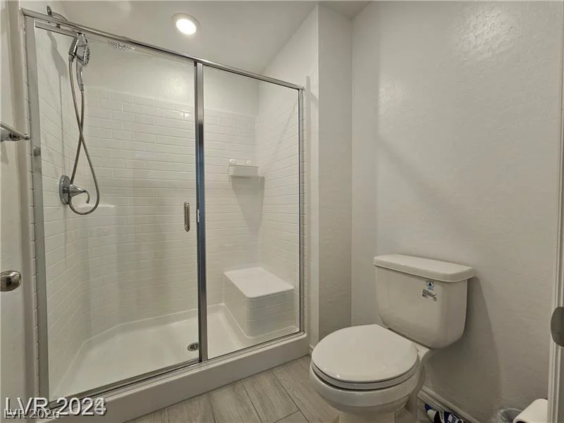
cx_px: 282
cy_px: 212
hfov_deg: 106.2
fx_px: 212
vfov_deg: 89.9
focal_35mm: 13
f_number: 2.2
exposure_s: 1/60
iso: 80
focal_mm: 2.2
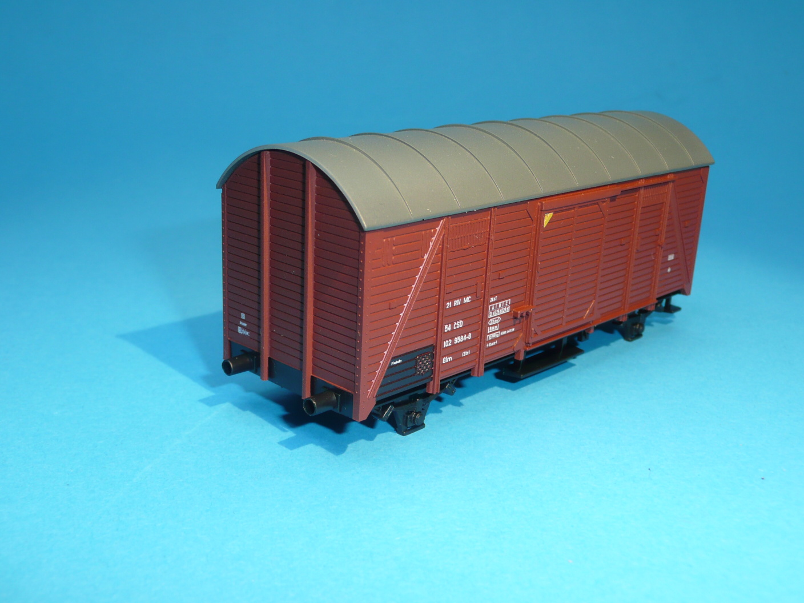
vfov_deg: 36.0
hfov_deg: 46.8
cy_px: 302
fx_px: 929
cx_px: 402
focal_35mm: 40
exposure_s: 1/50
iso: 100
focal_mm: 6.5
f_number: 3.9
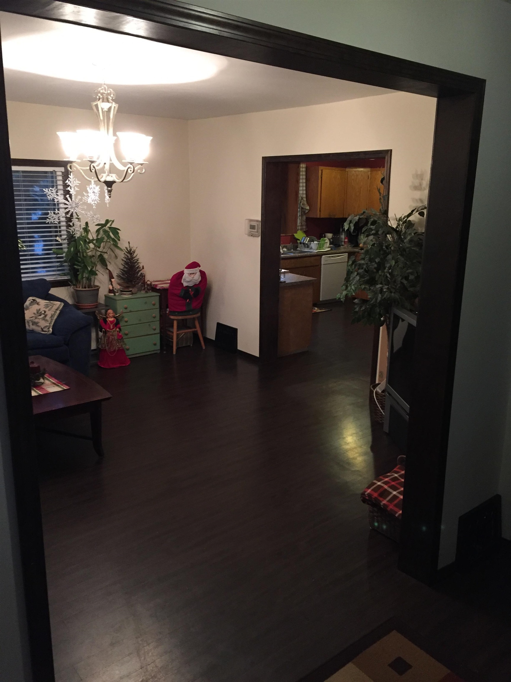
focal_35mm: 29
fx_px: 571
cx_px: 256
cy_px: 341
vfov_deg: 61.7
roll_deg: -0.8
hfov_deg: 48.2
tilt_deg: -14.8
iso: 250
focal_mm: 4.15
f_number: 2.2
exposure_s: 1/17
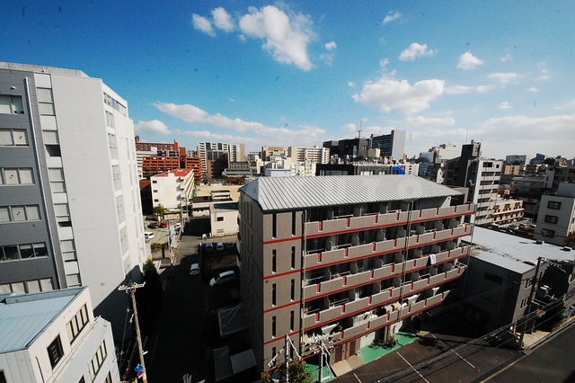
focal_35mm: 12
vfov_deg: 89.9
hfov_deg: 112.6
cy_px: 192
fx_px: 192
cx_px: 288
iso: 1600
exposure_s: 1/1000
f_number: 16
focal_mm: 8
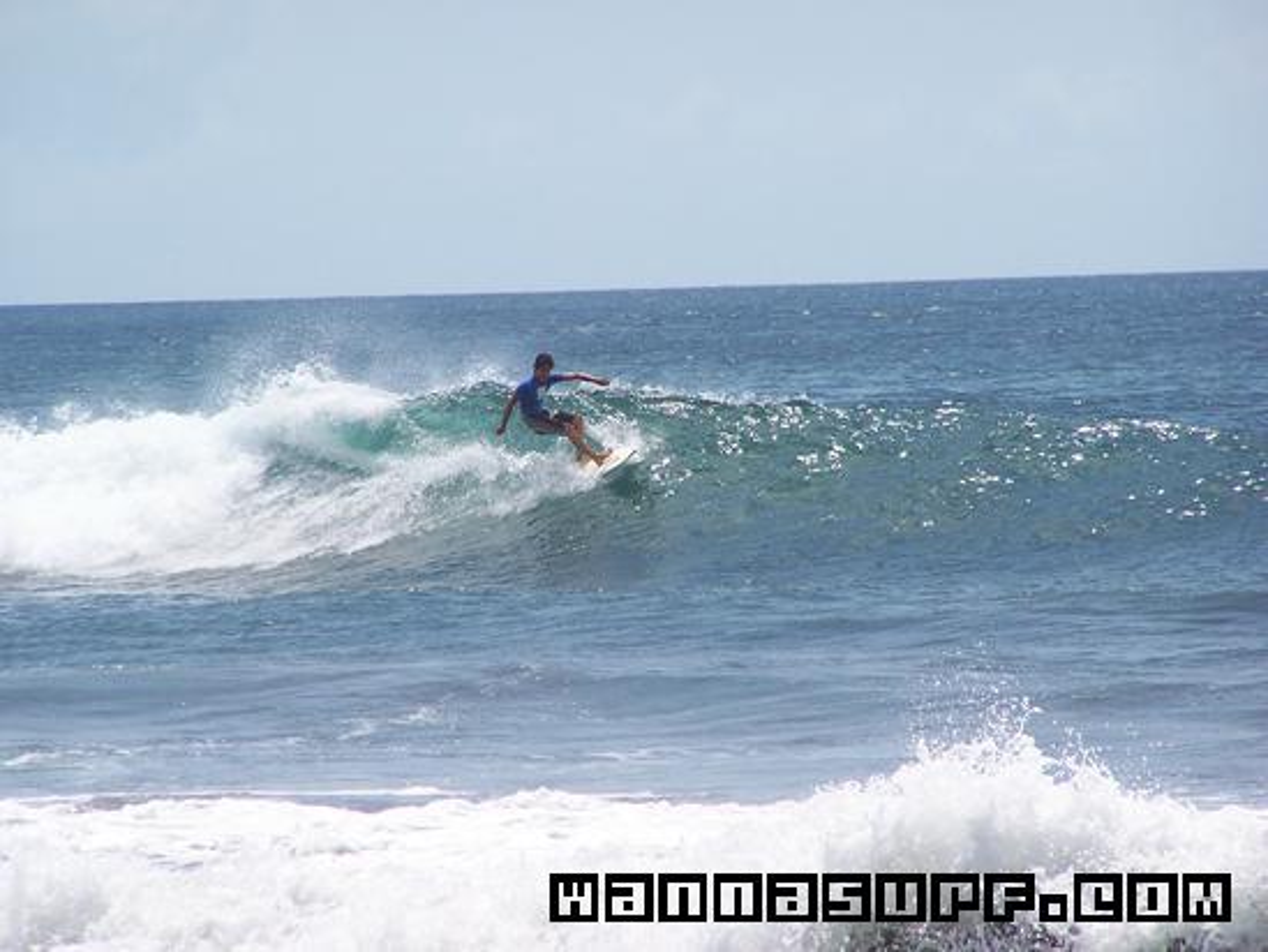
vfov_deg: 3.9
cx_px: 634
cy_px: 476
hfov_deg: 5.2
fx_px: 13923
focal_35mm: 380
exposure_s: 1/750
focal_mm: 63
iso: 80
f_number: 5
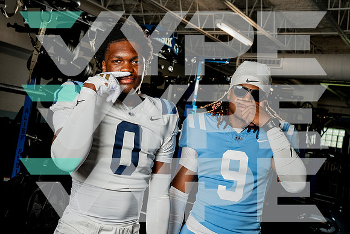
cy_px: 117
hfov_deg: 41.1
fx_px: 467
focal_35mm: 48
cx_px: 175
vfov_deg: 28.1
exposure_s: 1/200
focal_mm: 48
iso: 640
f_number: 7.1
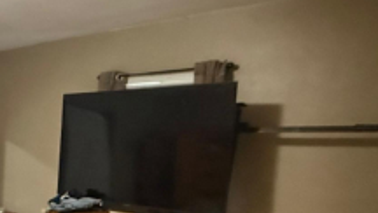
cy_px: 190
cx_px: 43
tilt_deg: -5.3
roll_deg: -3.1
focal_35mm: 47
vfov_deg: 24.8
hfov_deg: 40.6
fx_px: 472
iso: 1250
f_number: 2.2
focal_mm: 2.22
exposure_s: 1/36
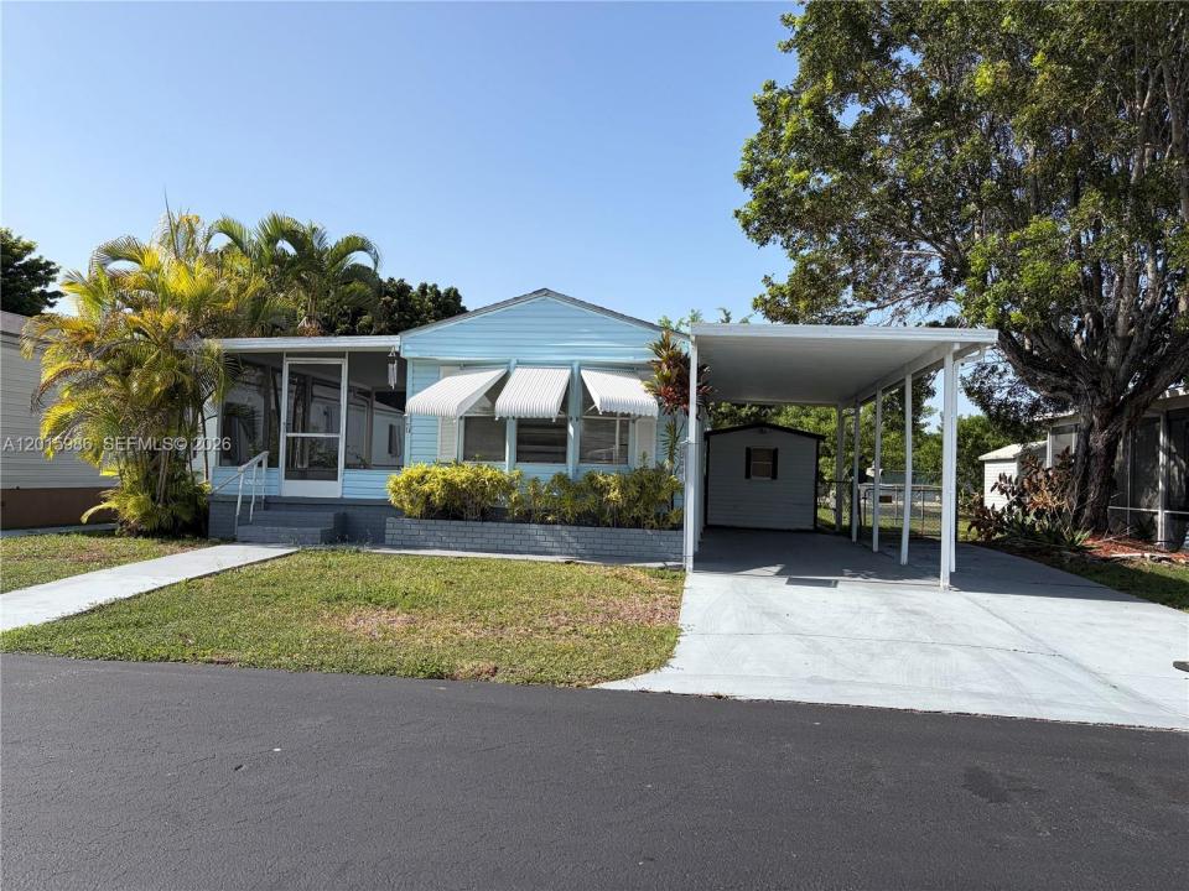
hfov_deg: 67.3
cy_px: 446
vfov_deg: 53.1
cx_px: 594
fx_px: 893
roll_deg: -1.3
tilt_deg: +2.1
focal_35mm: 26
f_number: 1.6
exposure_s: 1/3448
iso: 50
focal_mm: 5.96
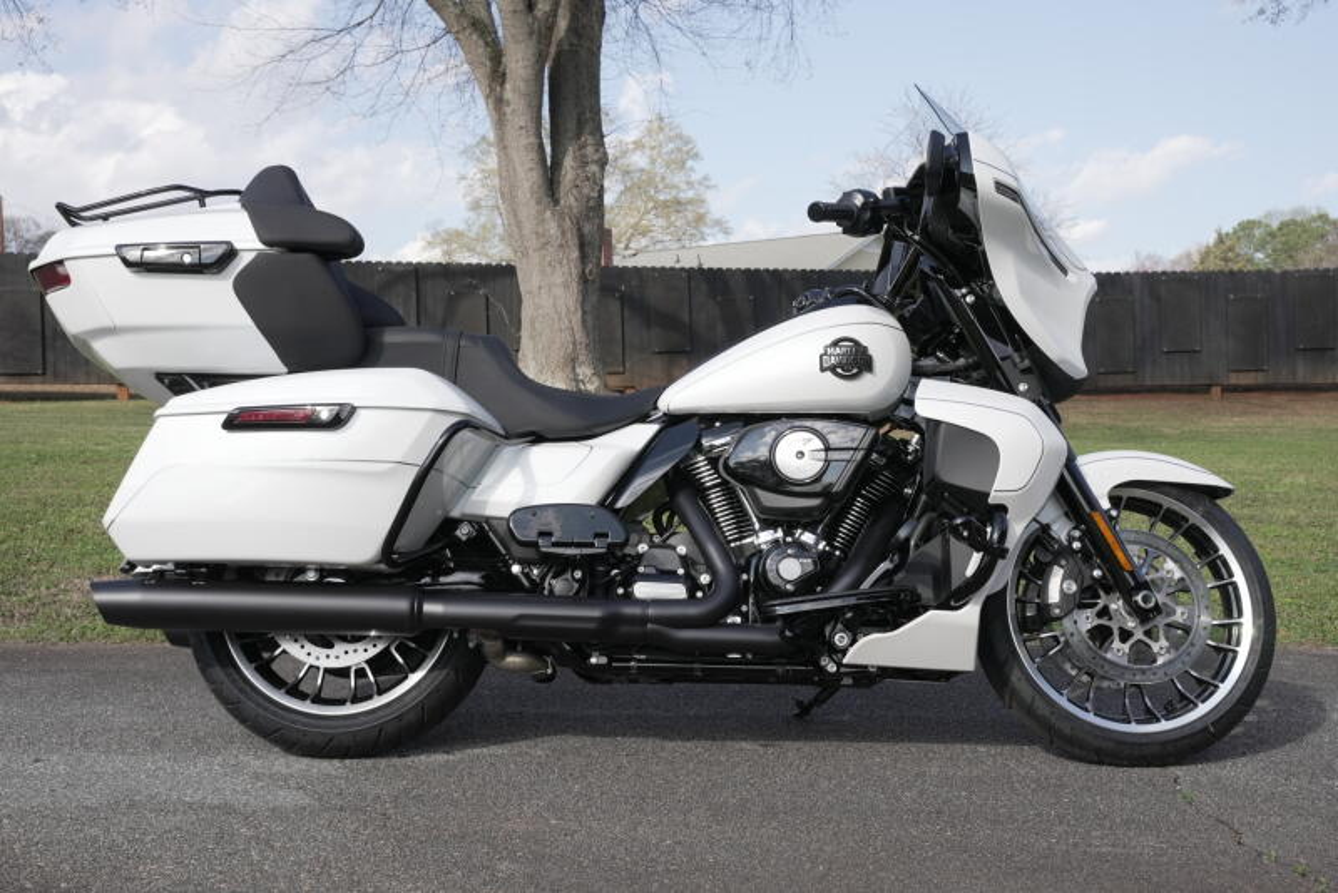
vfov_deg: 30.3
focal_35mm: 44
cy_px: 446
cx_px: 669
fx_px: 1647
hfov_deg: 44.2
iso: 640
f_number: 11
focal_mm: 44.3
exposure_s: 1/400
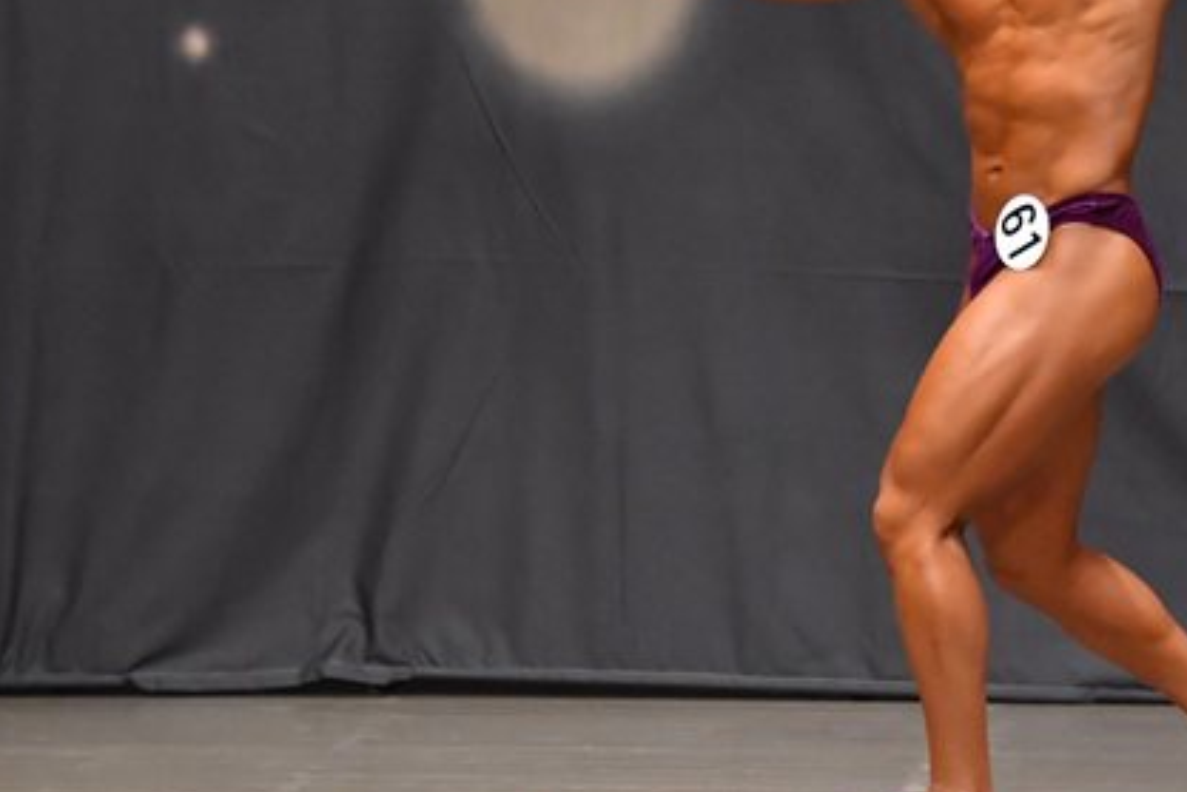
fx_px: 13287
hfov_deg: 5.1
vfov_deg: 3.4
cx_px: 1072
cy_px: 199
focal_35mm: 403
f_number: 5.6
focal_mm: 145
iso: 6400
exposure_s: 1/400
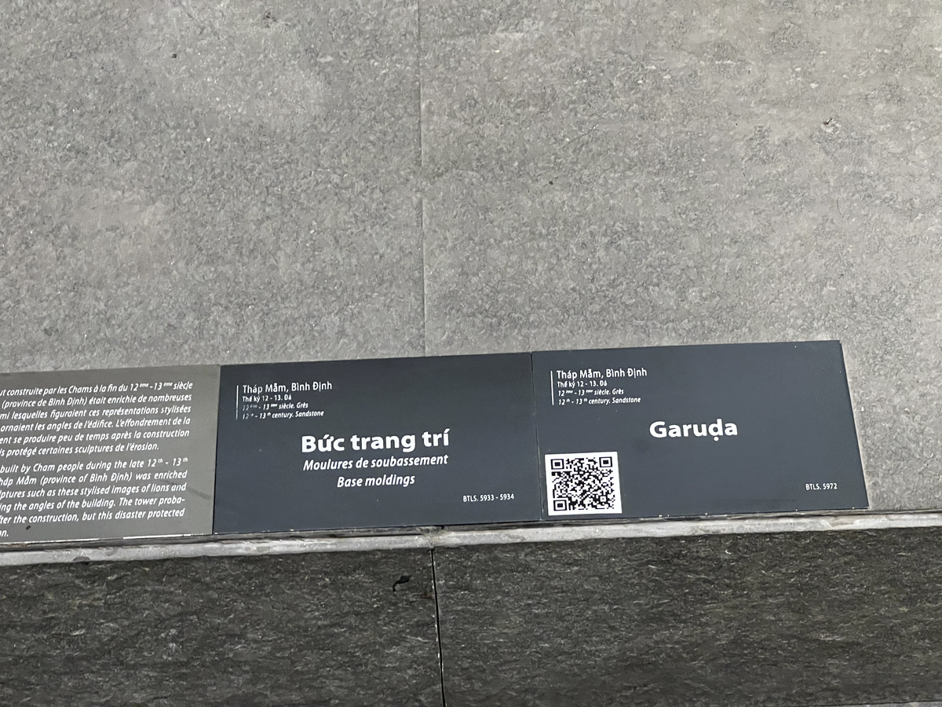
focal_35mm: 77
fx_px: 2095
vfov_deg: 19.1
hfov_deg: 25.3
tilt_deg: -52.9
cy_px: 354
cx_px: 471
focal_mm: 9
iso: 640
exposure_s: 1/50
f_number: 2.8
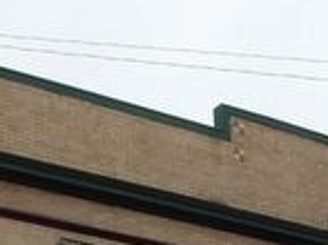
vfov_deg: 11.5
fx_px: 1183
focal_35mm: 125
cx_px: 208
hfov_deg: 15.8
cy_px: 334
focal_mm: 4
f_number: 3
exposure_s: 1/1250
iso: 125
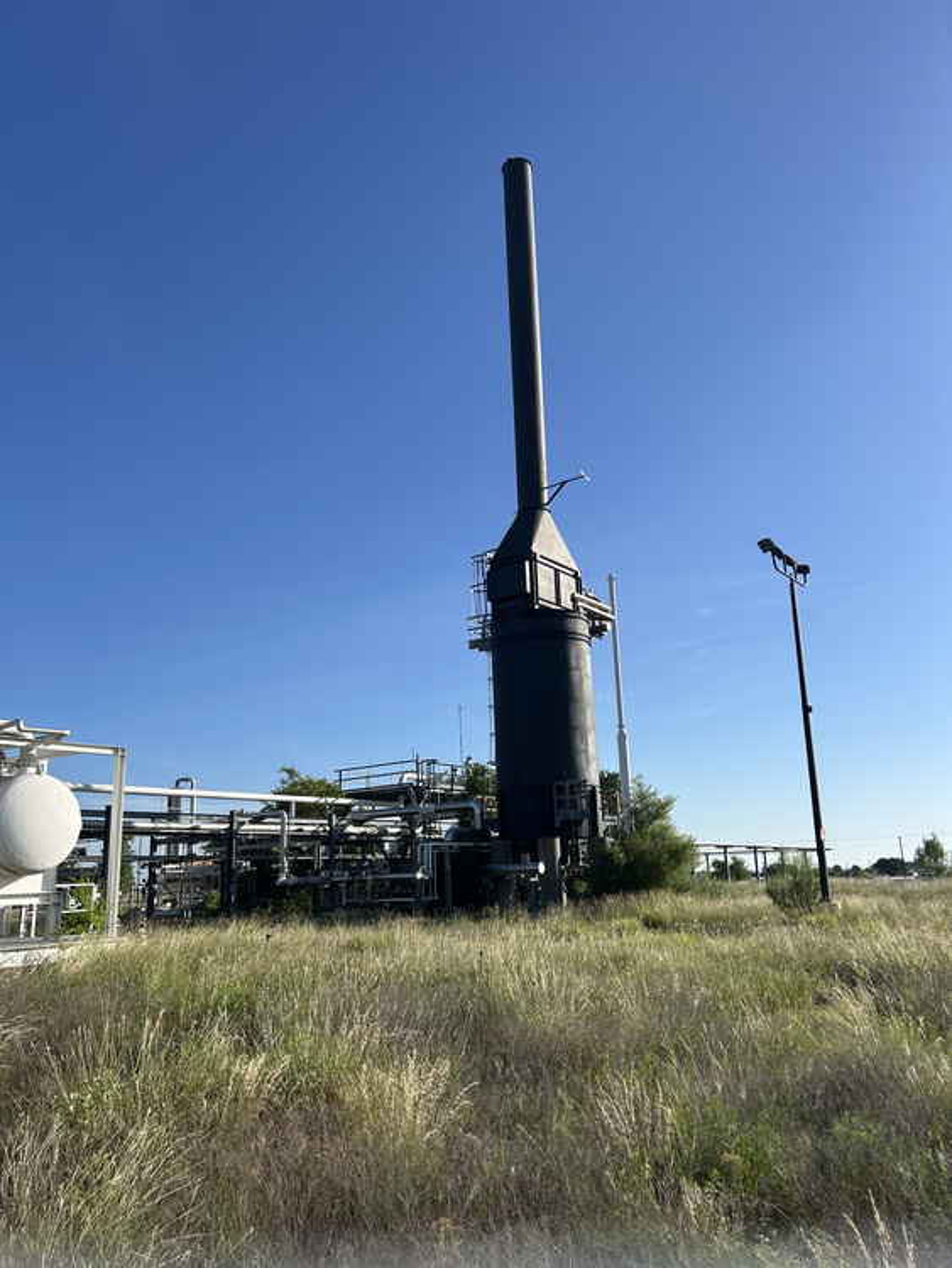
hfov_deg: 53.1
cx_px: 476
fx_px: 953
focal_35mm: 26
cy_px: 634
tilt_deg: +13.1
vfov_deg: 67.3
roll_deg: +1.8
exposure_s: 1/4831
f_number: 1.5
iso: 50
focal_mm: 5.7
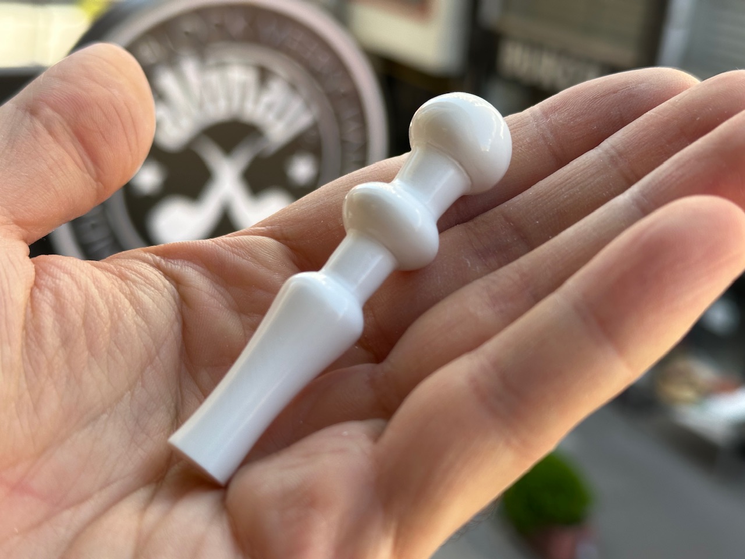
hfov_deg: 39.7
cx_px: 372
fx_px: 1033
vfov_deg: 30.3
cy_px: 280
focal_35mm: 48
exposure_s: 1/422
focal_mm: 6.86
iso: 64
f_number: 1.78
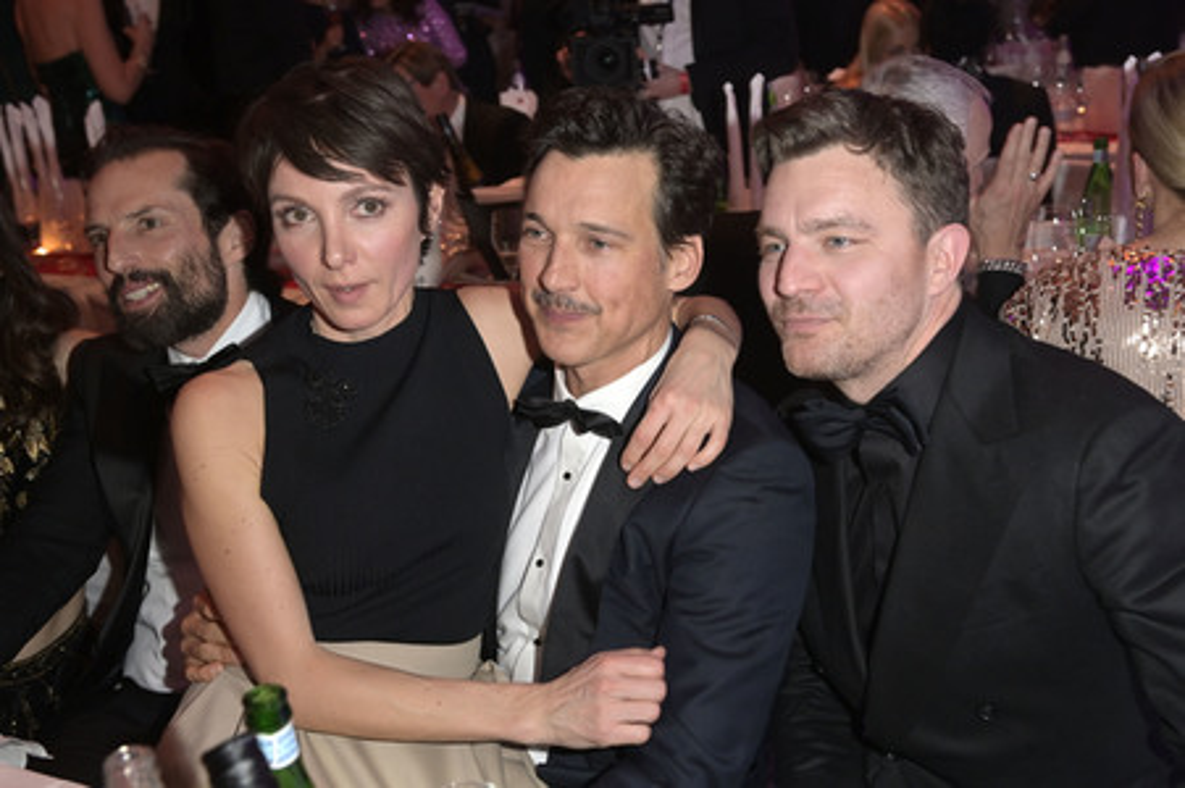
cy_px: 394
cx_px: 592
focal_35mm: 40
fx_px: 1316
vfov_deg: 33.4
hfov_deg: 48.5
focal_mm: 40
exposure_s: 1/100
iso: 2500
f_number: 5
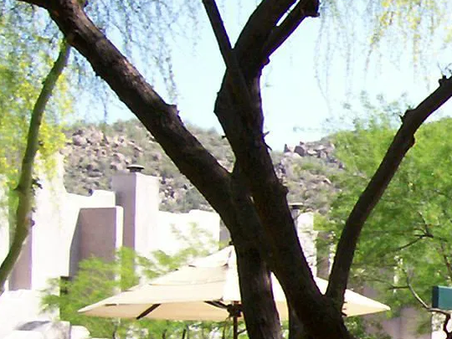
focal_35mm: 129
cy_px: 311
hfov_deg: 13.5
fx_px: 1684
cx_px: 849
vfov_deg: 11.4
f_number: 2.7
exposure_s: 1/622
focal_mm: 5.6
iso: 80
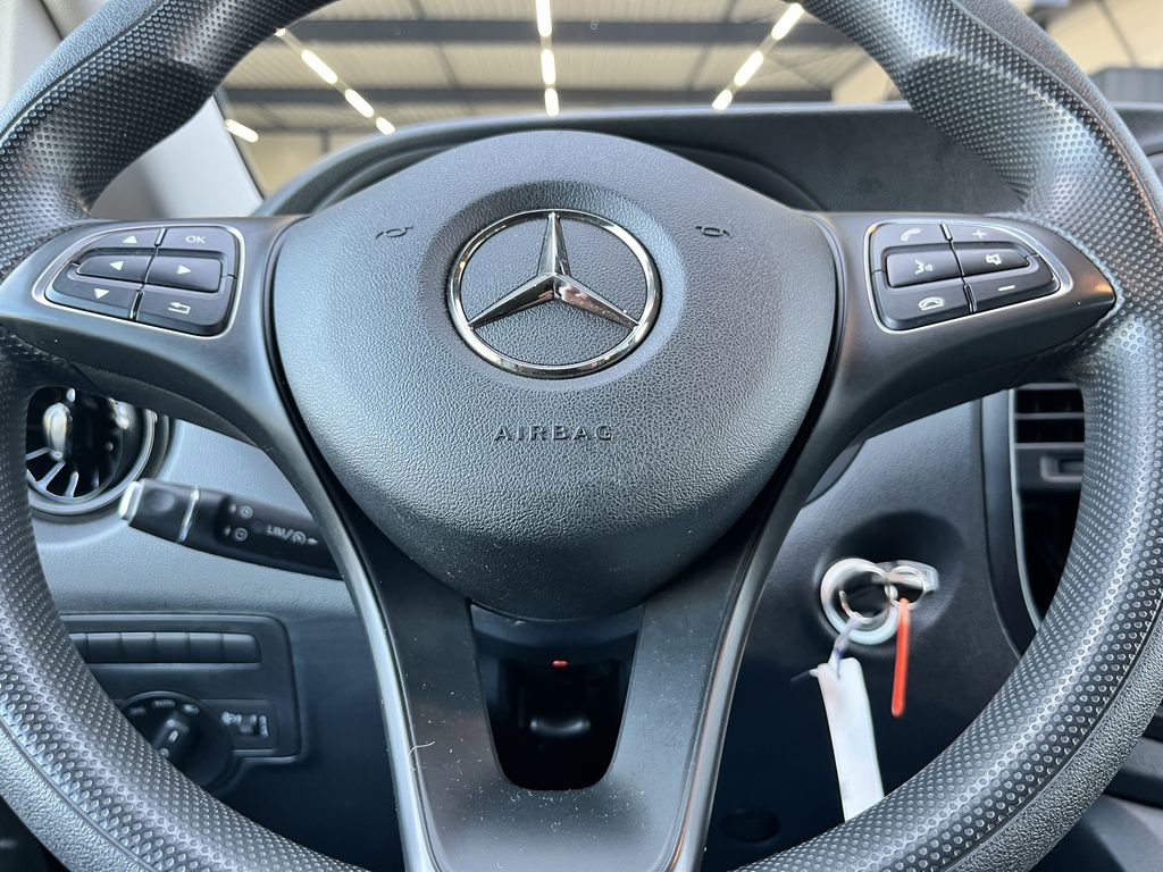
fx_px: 874
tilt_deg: -8.9
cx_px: 582
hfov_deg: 67.3
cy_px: 436
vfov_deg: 53.1
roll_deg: -0.6
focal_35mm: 26
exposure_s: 1/50
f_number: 1.6
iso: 125
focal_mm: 5.1
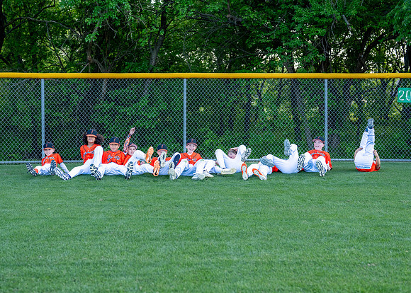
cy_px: 151
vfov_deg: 25.3
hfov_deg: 34.8
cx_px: 195
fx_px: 655
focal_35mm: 56
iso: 400
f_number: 2.8
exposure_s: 1/1000
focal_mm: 50
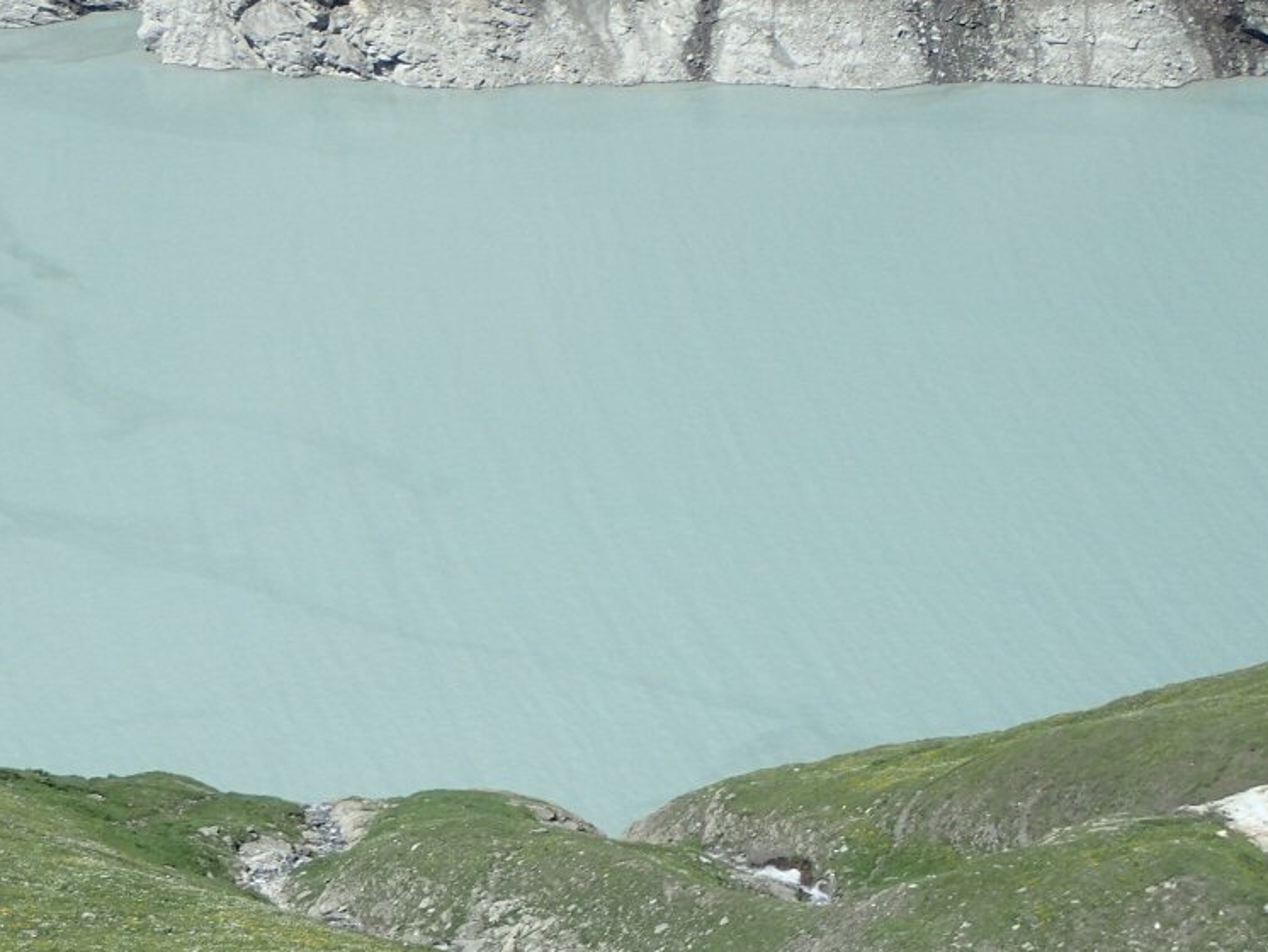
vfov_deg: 11.9
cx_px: 166
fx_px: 4580
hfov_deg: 15.6
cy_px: 527
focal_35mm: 125
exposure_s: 1/500
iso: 100
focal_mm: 12.6
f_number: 5.6
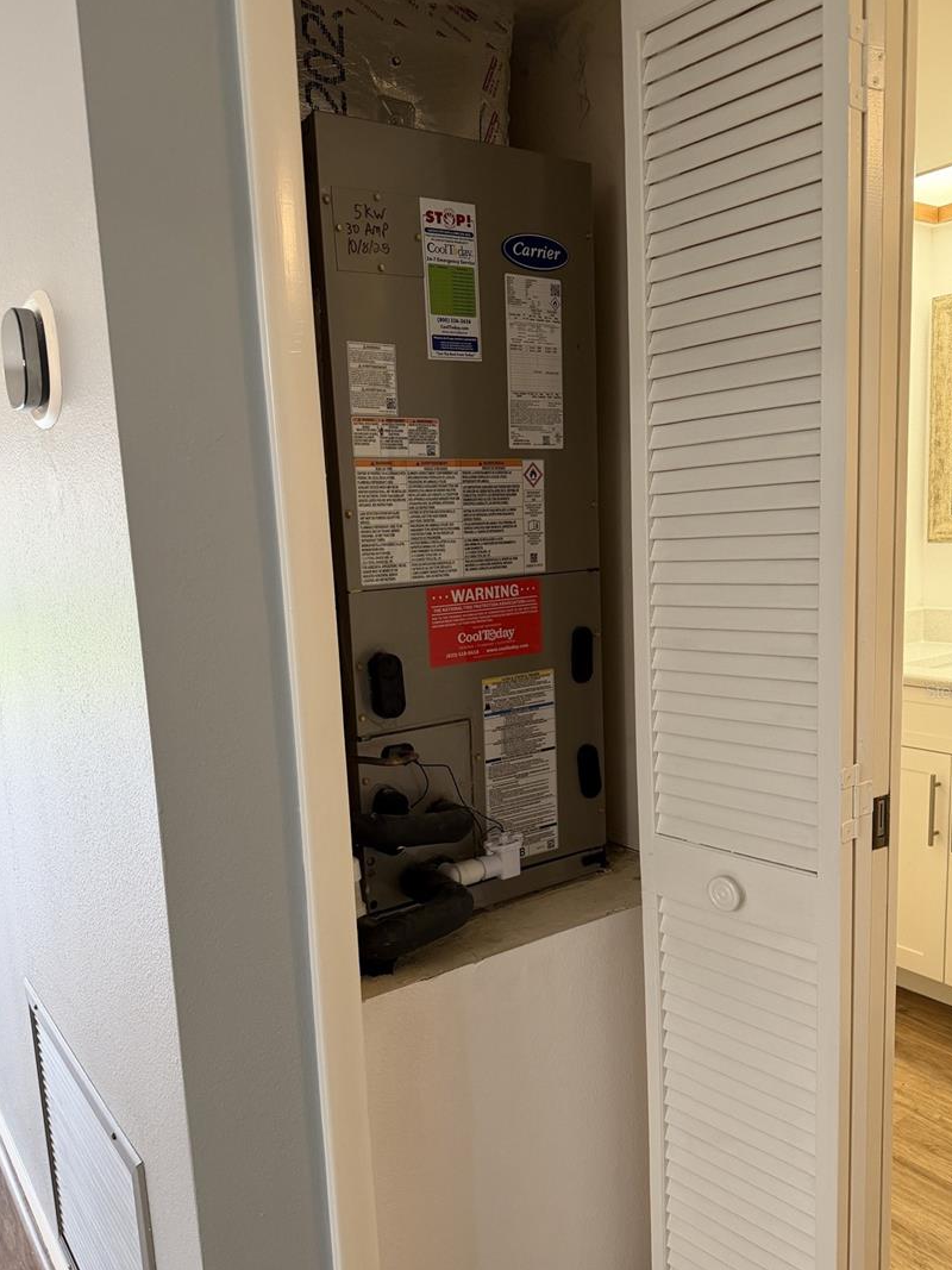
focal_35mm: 27
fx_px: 990
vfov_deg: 65.2
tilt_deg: -9.6
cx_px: 475
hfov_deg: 51.3
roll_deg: +2.7
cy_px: 690
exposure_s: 1/60
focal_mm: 6.76
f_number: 1.78
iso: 250
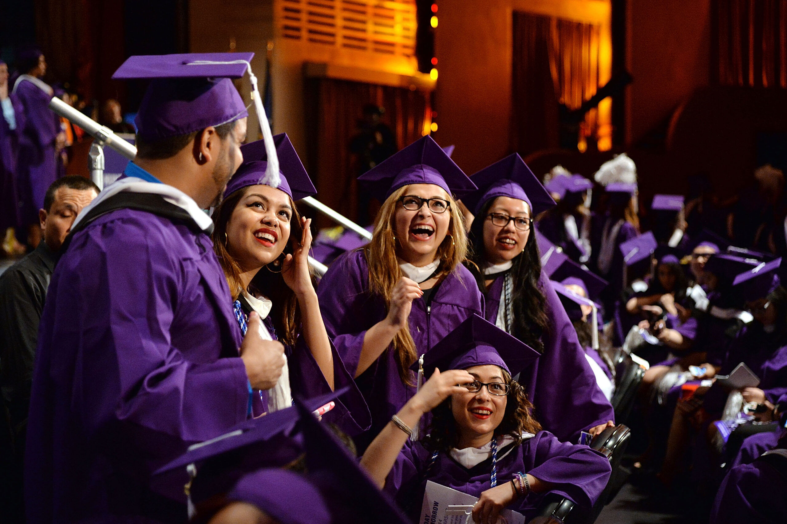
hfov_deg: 24.8
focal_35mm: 82
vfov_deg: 16.6
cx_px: 394
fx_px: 1792
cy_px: 262
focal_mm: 82
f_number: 4
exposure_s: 1/125
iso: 2500
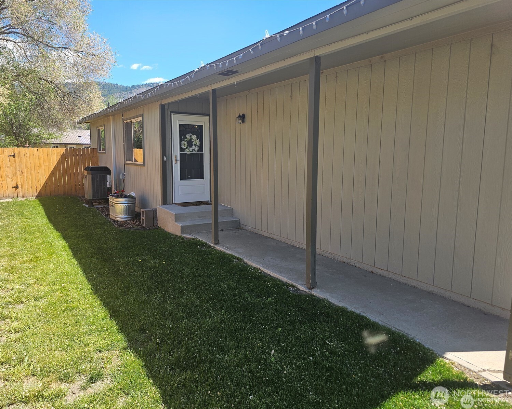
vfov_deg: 58.8
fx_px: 364
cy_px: 204
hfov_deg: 70.3
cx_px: 246
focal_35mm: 24
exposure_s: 1/244
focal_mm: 6.3
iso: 10
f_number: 1.7
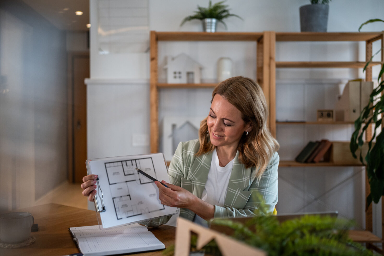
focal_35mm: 35
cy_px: 128
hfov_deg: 54.4
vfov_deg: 37.9
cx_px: 192
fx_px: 373
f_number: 1.8
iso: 1600
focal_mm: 35
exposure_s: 1/1000
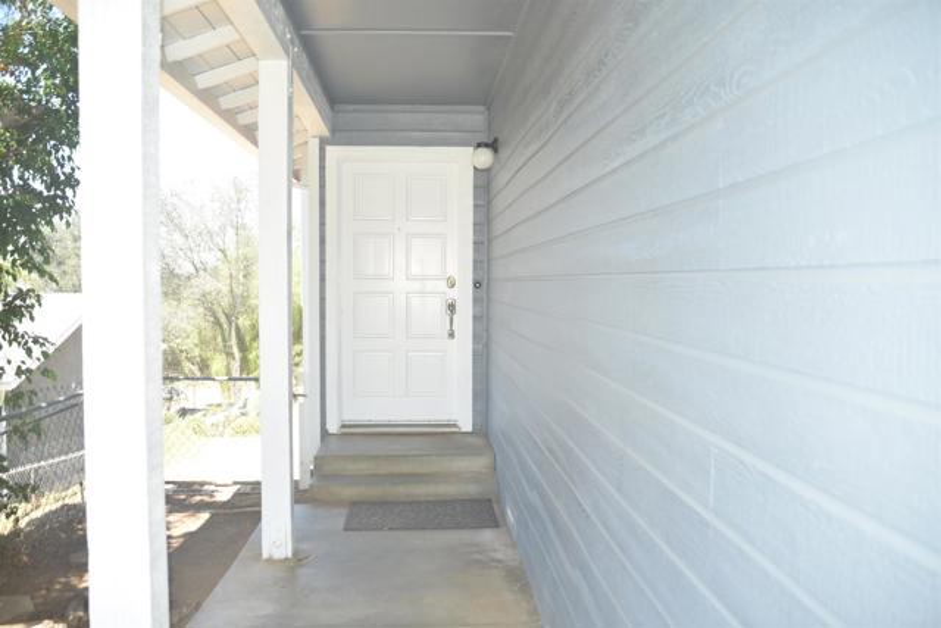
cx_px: 470
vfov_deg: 41.1
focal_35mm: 32
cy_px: 314
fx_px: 837
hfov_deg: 58.7
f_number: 5.6
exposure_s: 1/125
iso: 180
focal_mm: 32
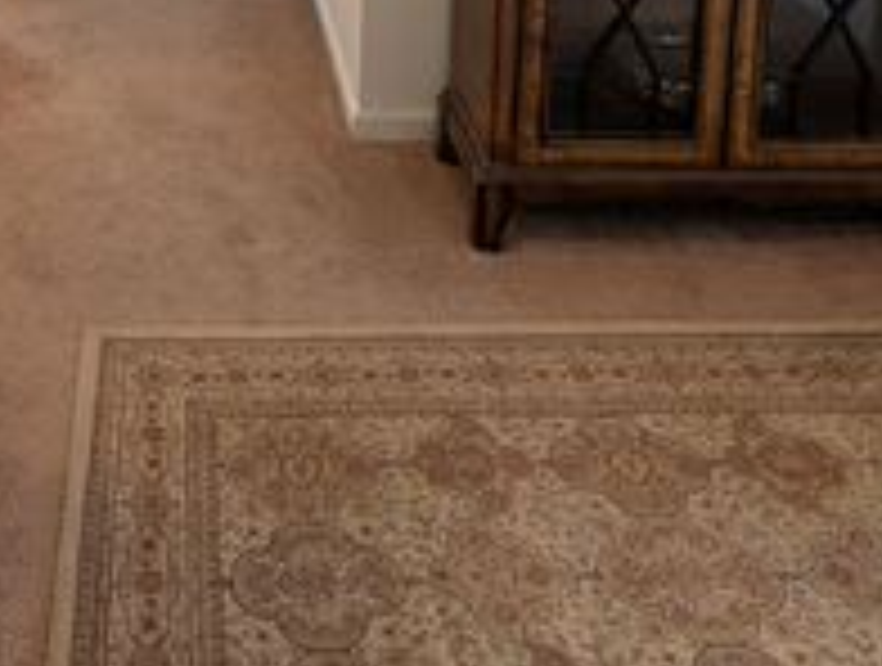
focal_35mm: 39
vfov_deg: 29.8
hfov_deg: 45.1
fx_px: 996
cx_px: 162
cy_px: -194
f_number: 1.7
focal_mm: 2.02
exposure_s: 1/60
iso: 274
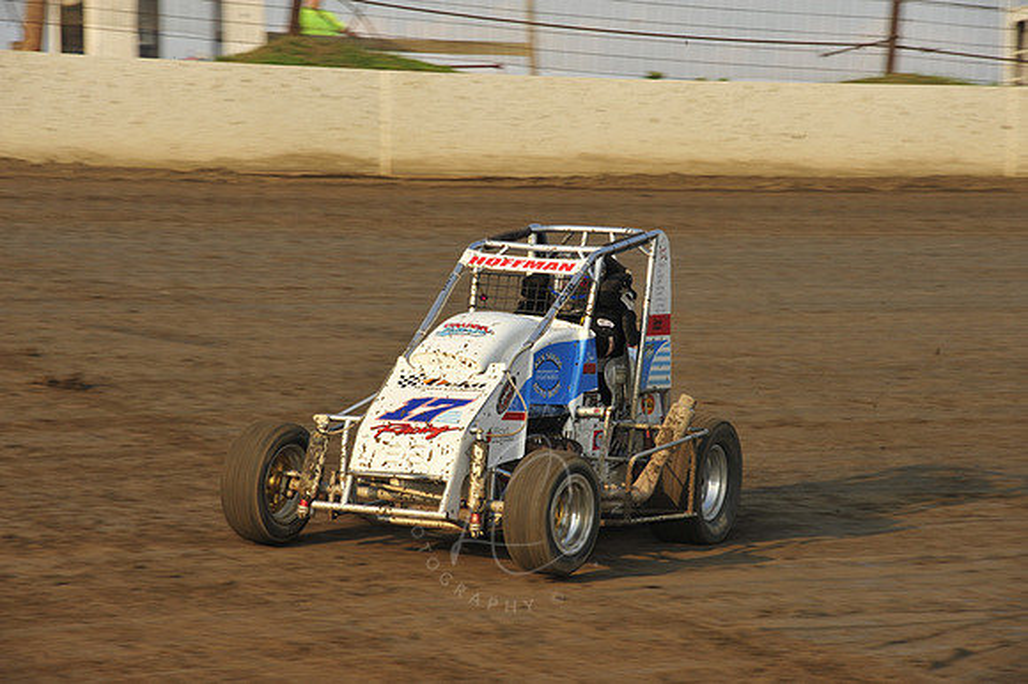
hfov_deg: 12.1
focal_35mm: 170
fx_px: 4851
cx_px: 514
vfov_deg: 8.1
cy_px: 342
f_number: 11
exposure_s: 1/320
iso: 400
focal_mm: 170
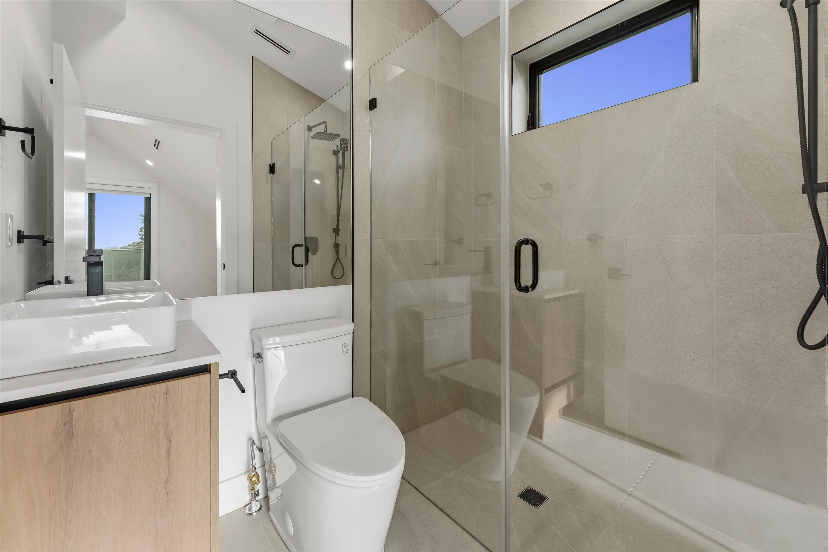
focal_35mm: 15
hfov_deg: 101.9
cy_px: 276
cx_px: 414
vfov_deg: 78.8
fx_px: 336
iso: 100
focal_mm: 14.6
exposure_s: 1/3
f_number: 8
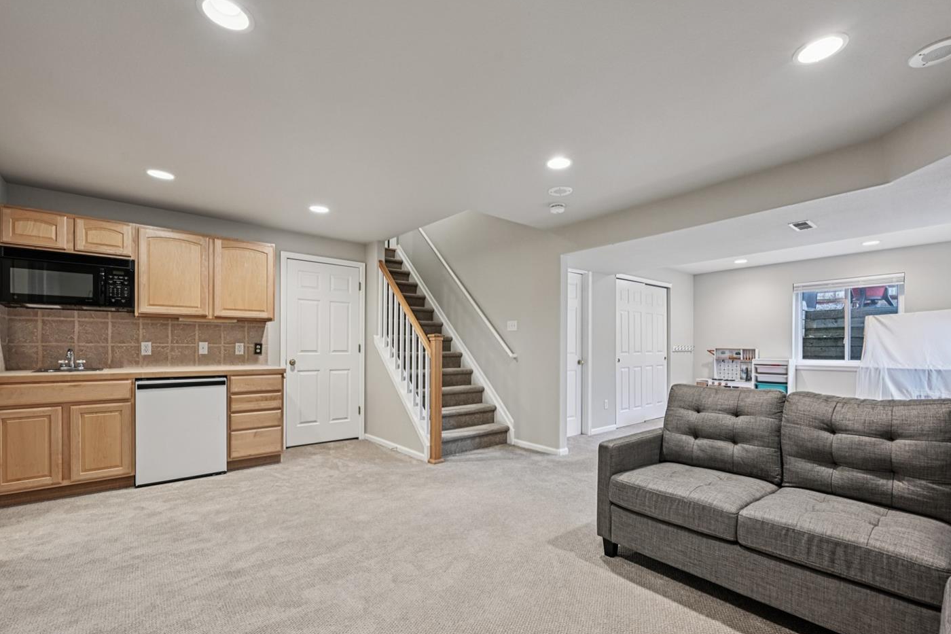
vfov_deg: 73.6
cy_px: 342
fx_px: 423
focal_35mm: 16
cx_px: 488
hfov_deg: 96.7
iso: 400
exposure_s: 1/15
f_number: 8
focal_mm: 14
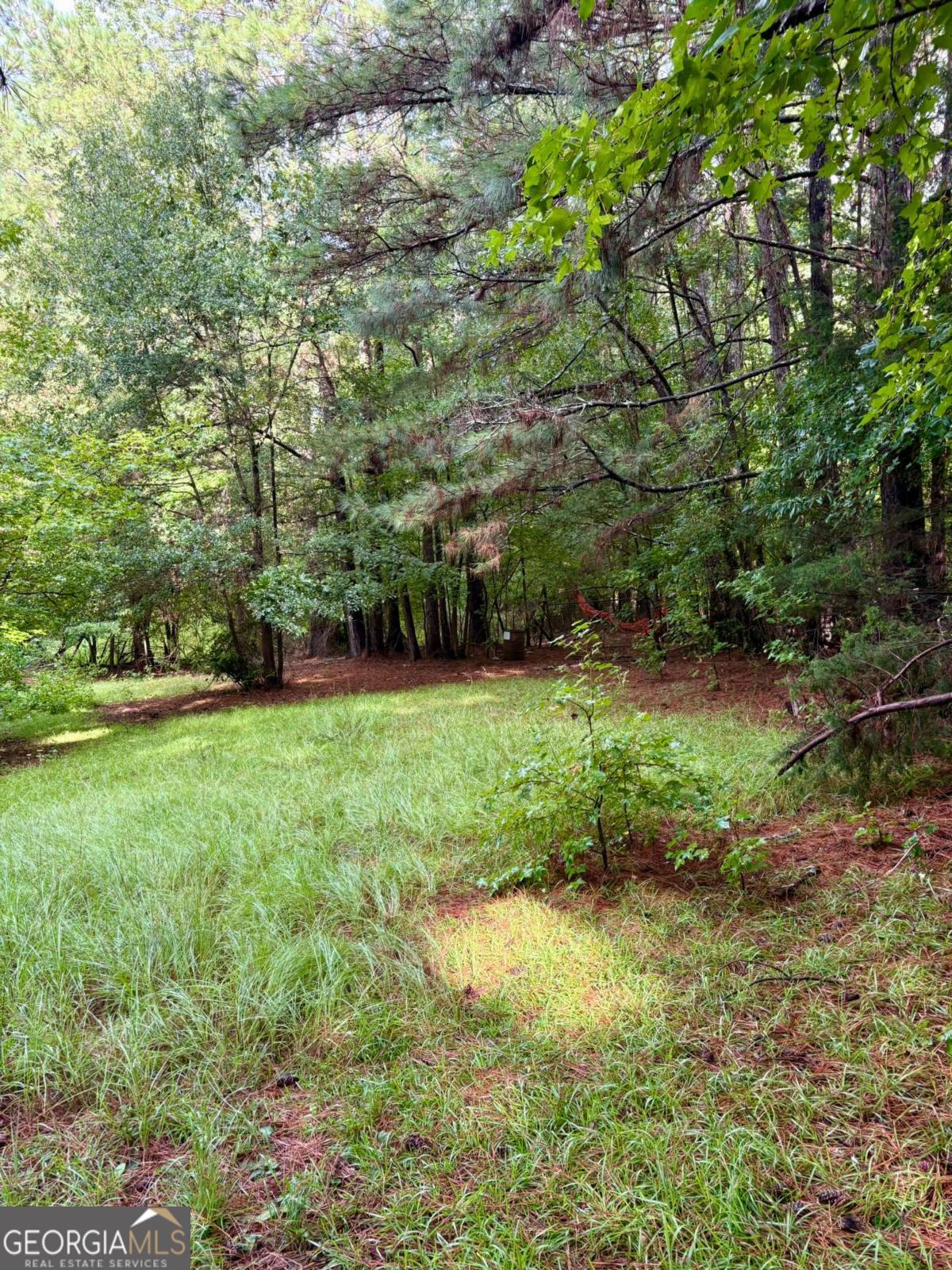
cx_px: 476
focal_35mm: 26
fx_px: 953
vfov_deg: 67.3
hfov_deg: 53.1
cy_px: 635
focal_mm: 5.96
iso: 80
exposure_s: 1/122
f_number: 1.6
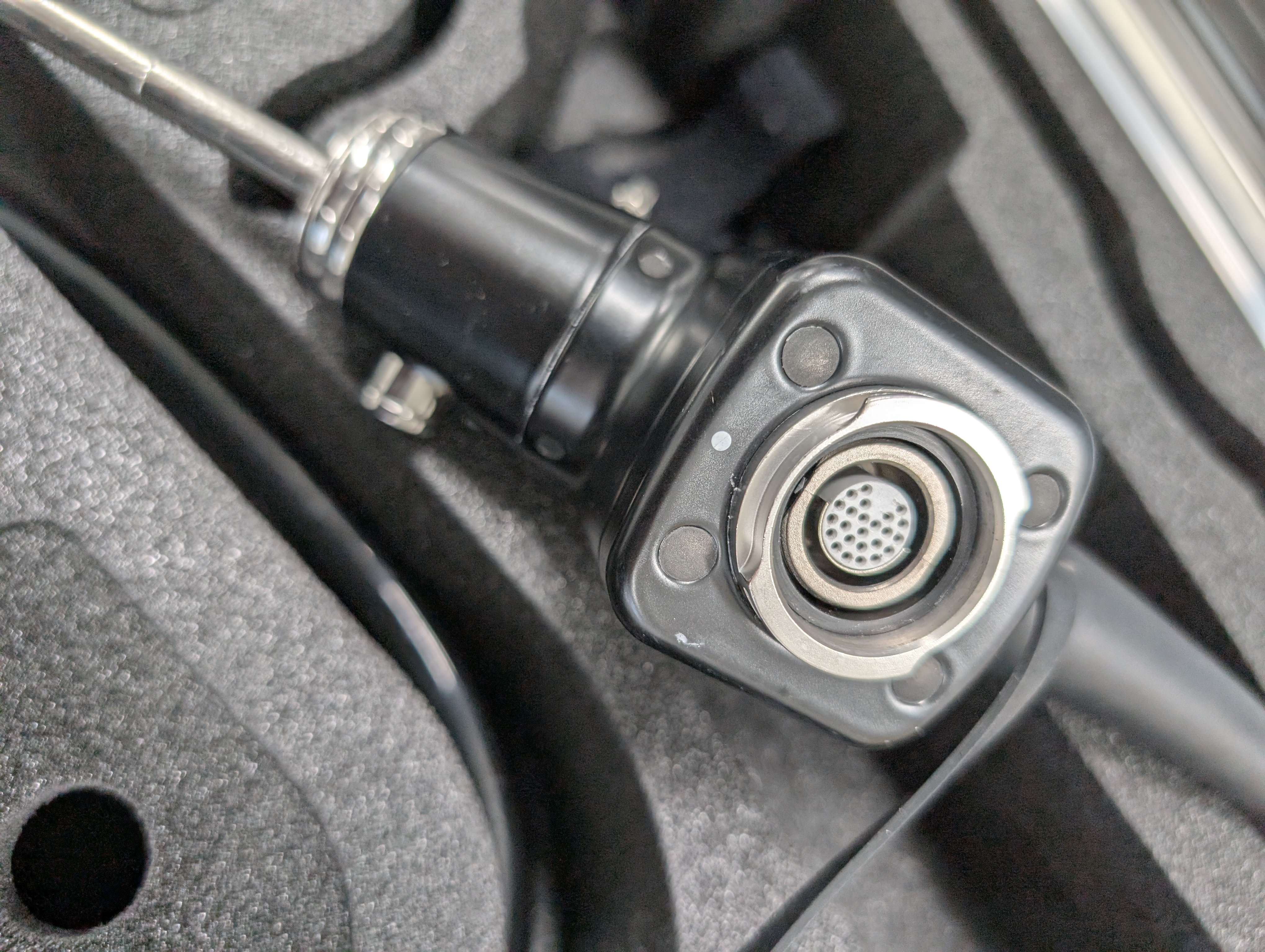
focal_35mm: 24
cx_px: 632
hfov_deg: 71.5
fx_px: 878
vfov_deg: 56.9
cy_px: 476
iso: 70
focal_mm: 6.9
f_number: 1.68
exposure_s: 1/100
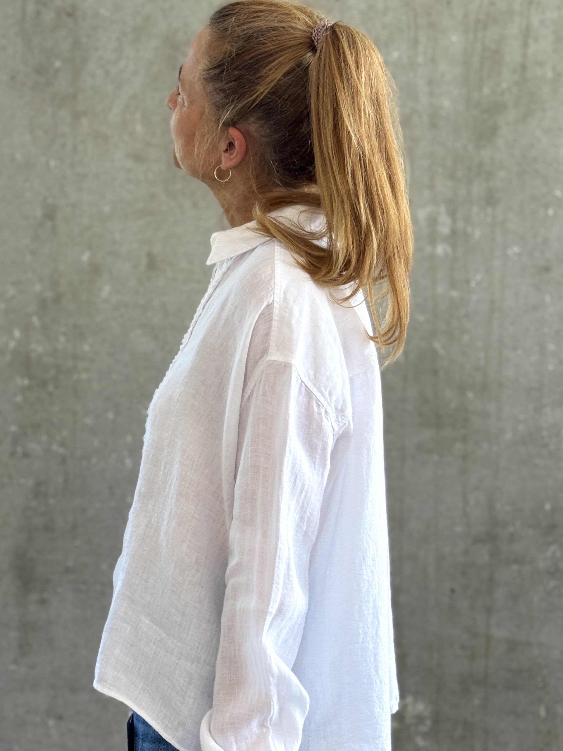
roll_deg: +1.5
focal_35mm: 65
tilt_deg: -4.5
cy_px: 432
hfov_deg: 22.5
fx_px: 1410
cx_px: 190
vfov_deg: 29.8
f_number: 1.78
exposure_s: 1/100
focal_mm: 6.76
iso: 50
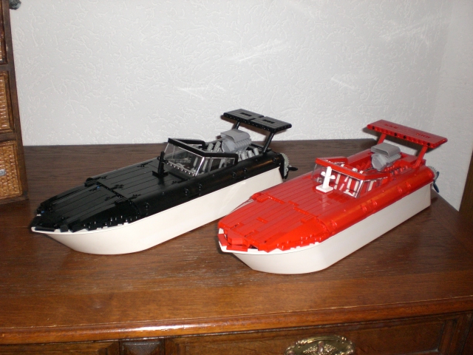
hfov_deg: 49.0
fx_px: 519
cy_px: 178
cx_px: 236
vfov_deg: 37.7
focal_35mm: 38
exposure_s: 1/60
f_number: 3.1
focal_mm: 6.3
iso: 200
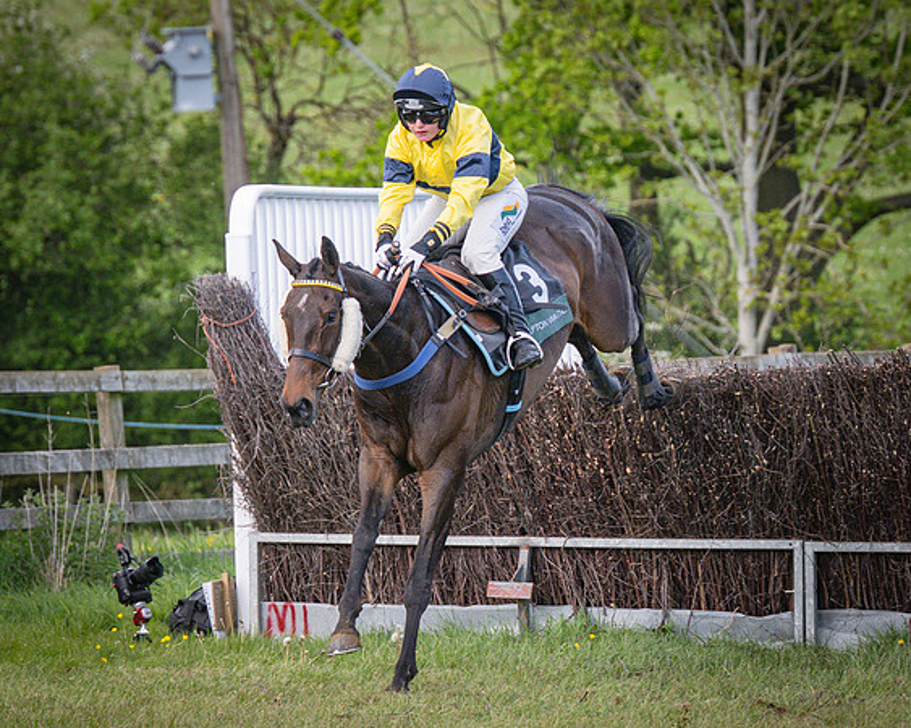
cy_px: 266
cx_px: 496
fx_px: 9094
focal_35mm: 337
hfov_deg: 5.7
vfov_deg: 4.6
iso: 800
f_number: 4
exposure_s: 1/2000
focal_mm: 145
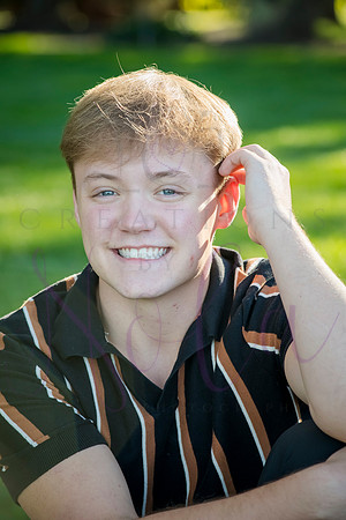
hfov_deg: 10.2
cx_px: 173
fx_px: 1946
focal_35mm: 135
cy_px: 260
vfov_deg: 15.2
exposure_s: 1/400
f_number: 7.1
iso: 800
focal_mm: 135
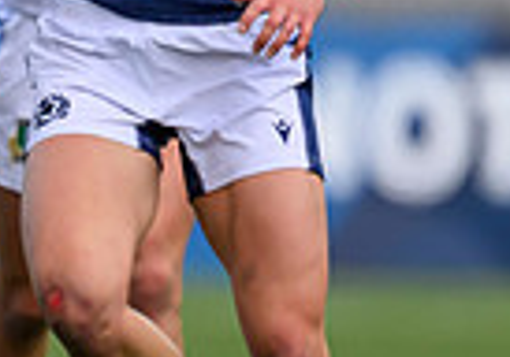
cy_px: 185
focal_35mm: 2948
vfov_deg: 0.5
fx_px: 42428
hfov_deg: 0.7
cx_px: -235
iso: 500
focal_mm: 560
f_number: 4
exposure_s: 1/1600
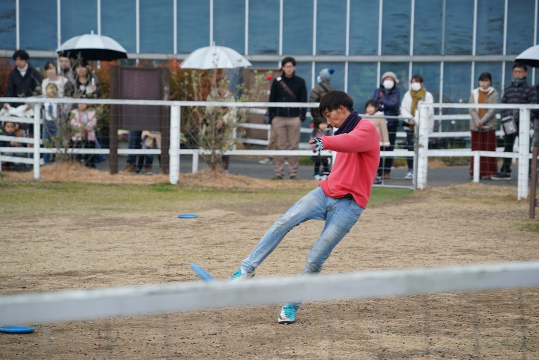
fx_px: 2187
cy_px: 180
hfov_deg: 14.0
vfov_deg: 9.4
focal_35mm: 146
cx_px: 270
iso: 1600
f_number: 5.6
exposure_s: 1/400
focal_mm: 146
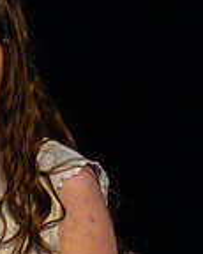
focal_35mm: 1520
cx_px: -69
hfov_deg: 1.0
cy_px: 243
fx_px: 11427
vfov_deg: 1.3
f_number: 4
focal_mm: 200
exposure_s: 1/500
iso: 1250
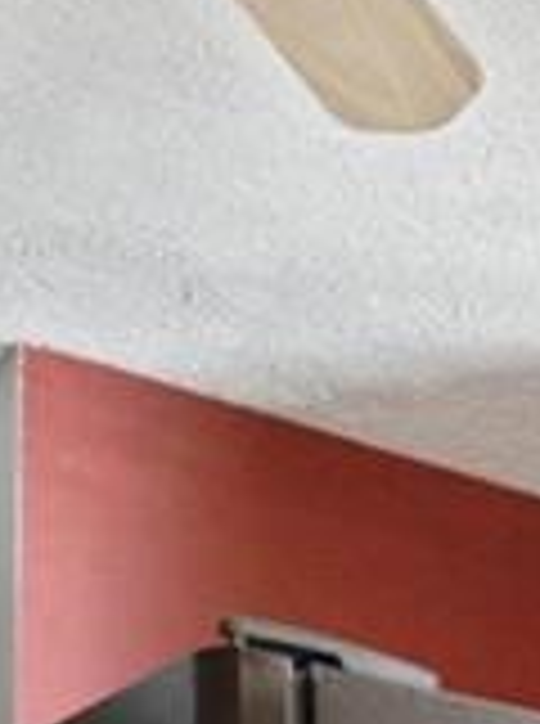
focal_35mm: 98
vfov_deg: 16.4
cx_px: 1422
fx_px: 2047
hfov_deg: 11.5
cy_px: 1356
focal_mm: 16
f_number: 8
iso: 2000
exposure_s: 1/250
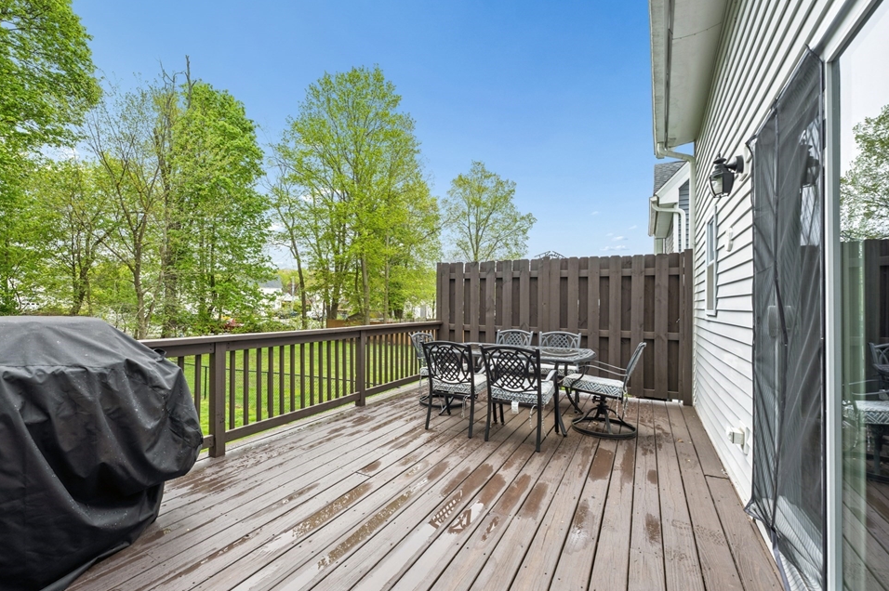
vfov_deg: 77.2
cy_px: 311
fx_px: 370
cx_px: 416
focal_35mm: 15
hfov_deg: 100.3
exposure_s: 1/125
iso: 100
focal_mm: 14
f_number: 8
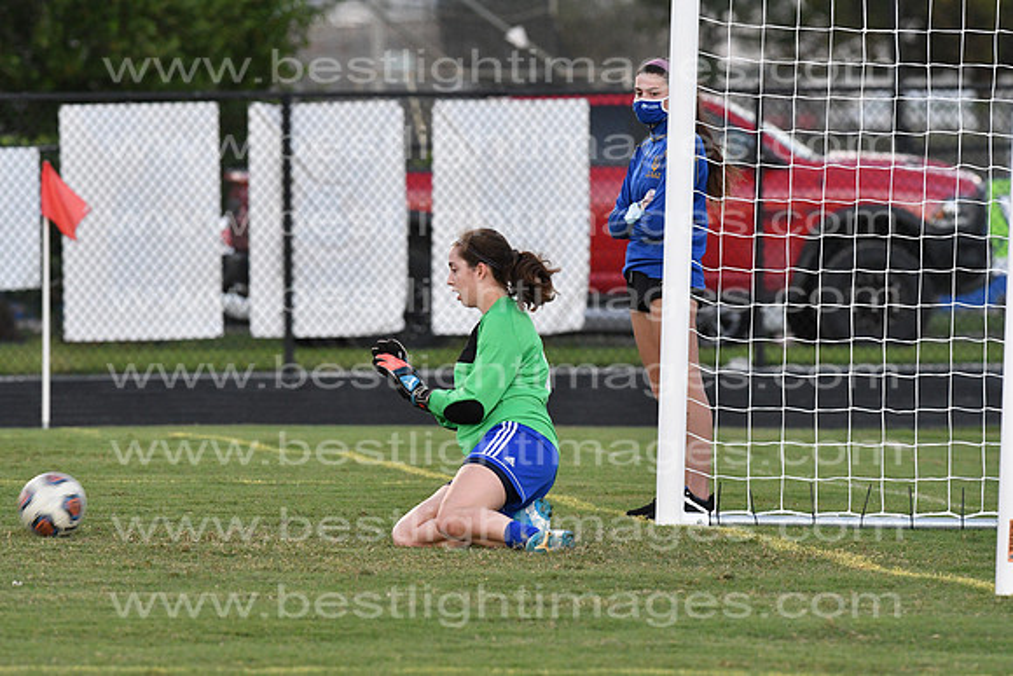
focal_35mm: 450
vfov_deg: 3.1
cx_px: 506
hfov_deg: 4.6
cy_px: 338
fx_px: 12665
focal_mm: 300
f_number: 5.6
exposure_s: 1/400
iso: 3200
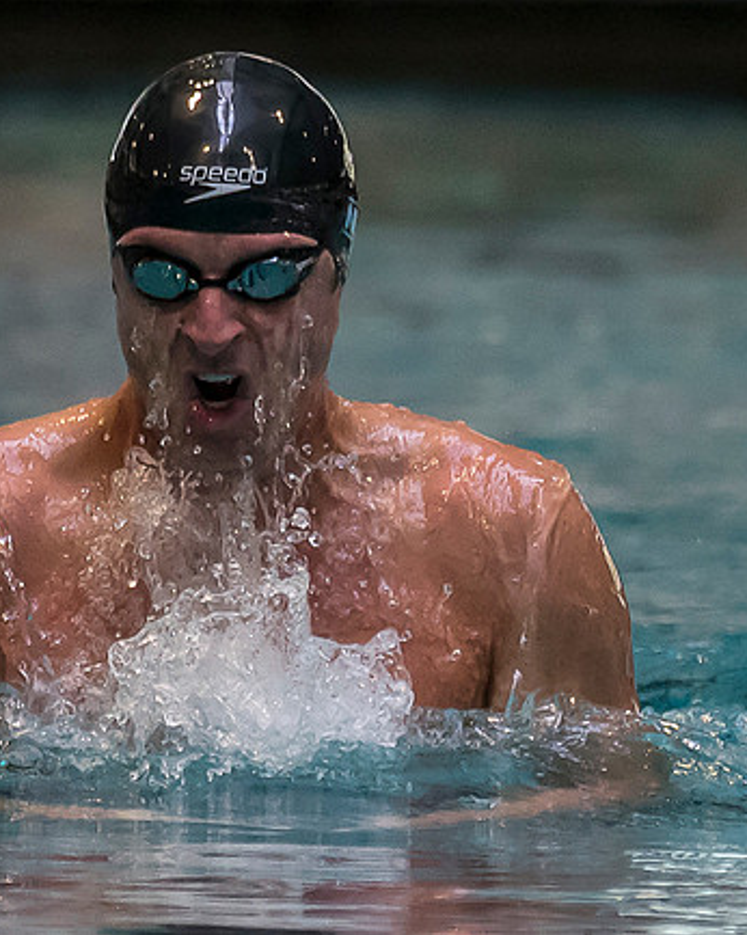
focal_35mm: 1525
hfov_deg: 1.0
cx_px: 228
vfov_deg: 1.3
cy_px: 559
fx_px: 42174
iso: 2500
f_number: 2.8
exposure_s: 1/1000
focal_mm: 200
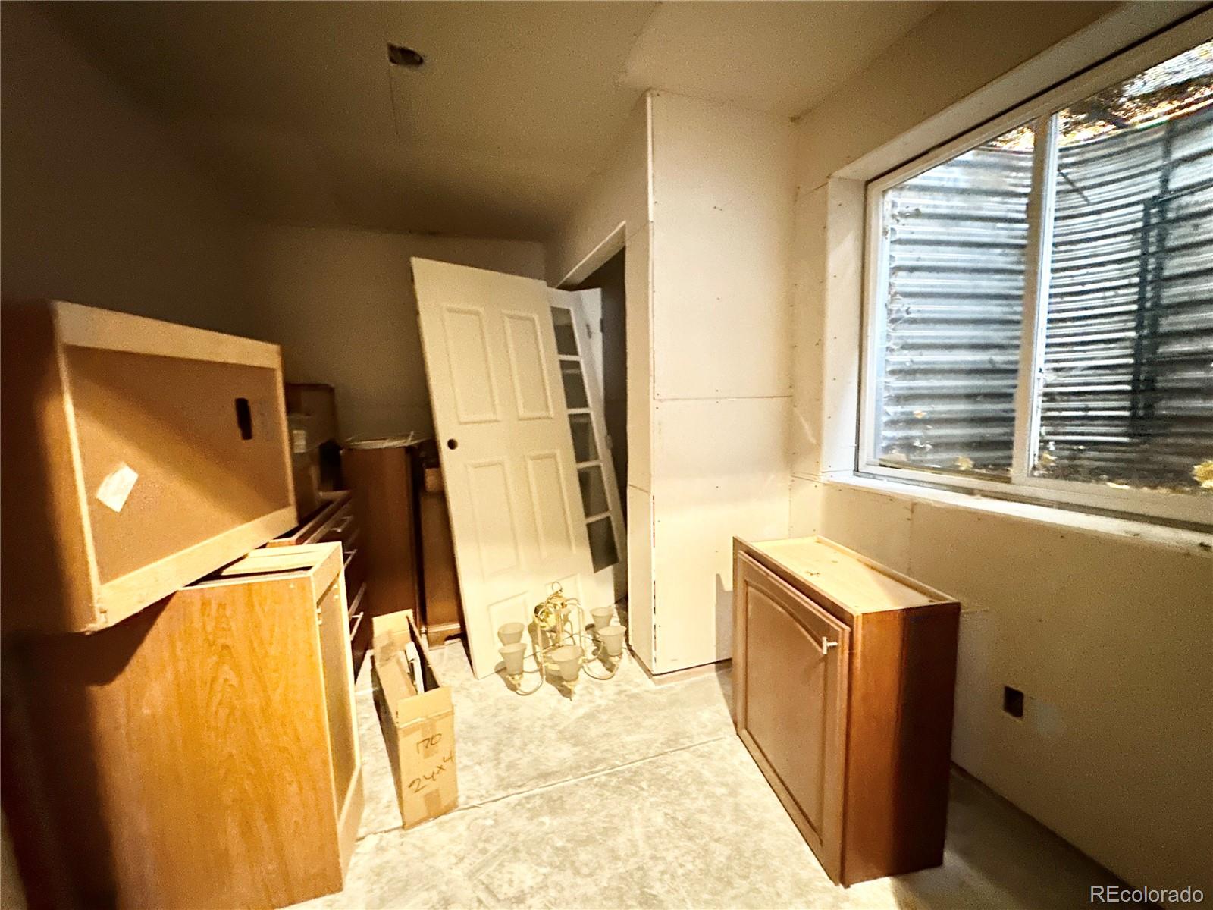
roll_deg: +0.6
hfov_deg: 102.1
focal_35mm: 14
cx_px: 606
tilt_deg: -5.8
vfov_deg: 85.7
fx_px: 491
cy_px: 455
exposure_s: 1/12
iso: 1000
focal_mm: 2.22
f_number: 2.2
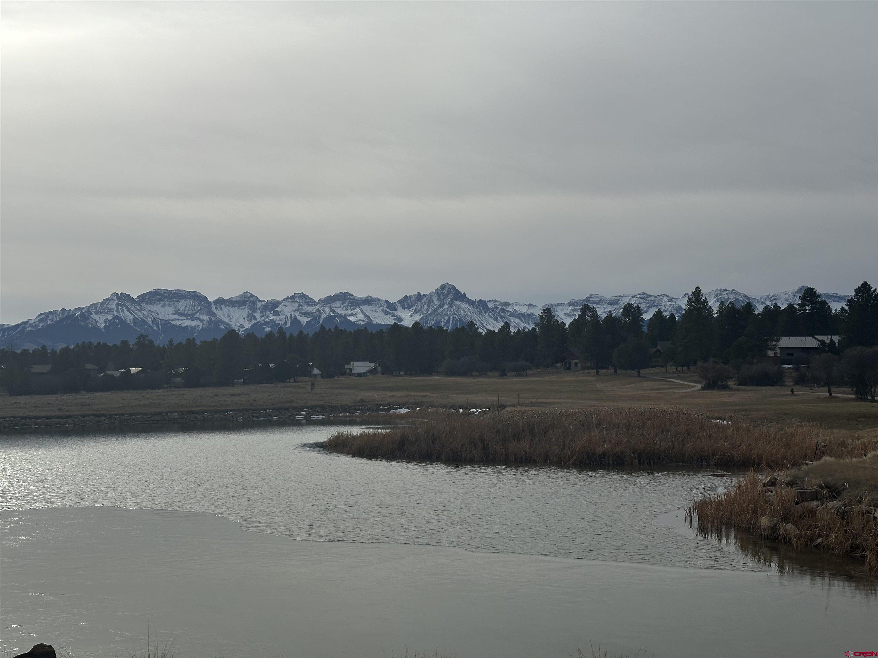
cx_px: 439
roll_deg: +0.7
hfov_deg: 39.7
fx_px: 1217
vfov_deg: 30.3
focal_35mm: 48
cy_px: 329
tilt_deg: +3.3
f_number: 1.78
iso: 64
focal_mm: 6.86
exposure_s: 1/13699
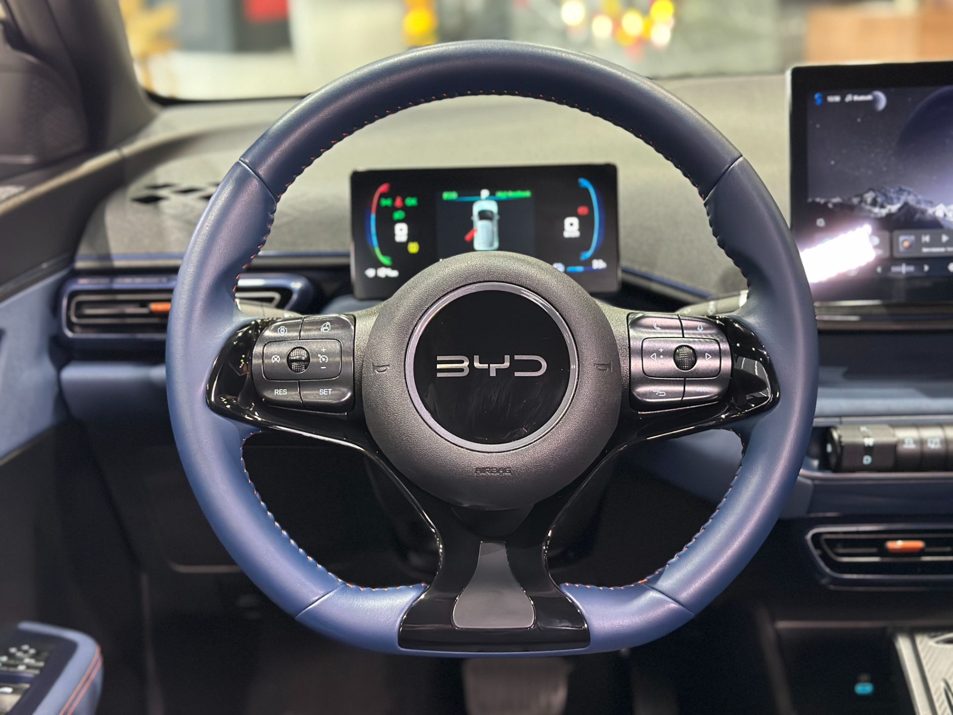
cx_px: 476
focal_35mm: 48
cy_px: 358
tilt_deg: -17.6
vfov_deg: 30.3
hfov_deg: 39.7
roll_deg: +1.3
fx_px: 1321
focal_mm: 6.86
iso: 640
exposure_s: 1/37
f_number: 1.78
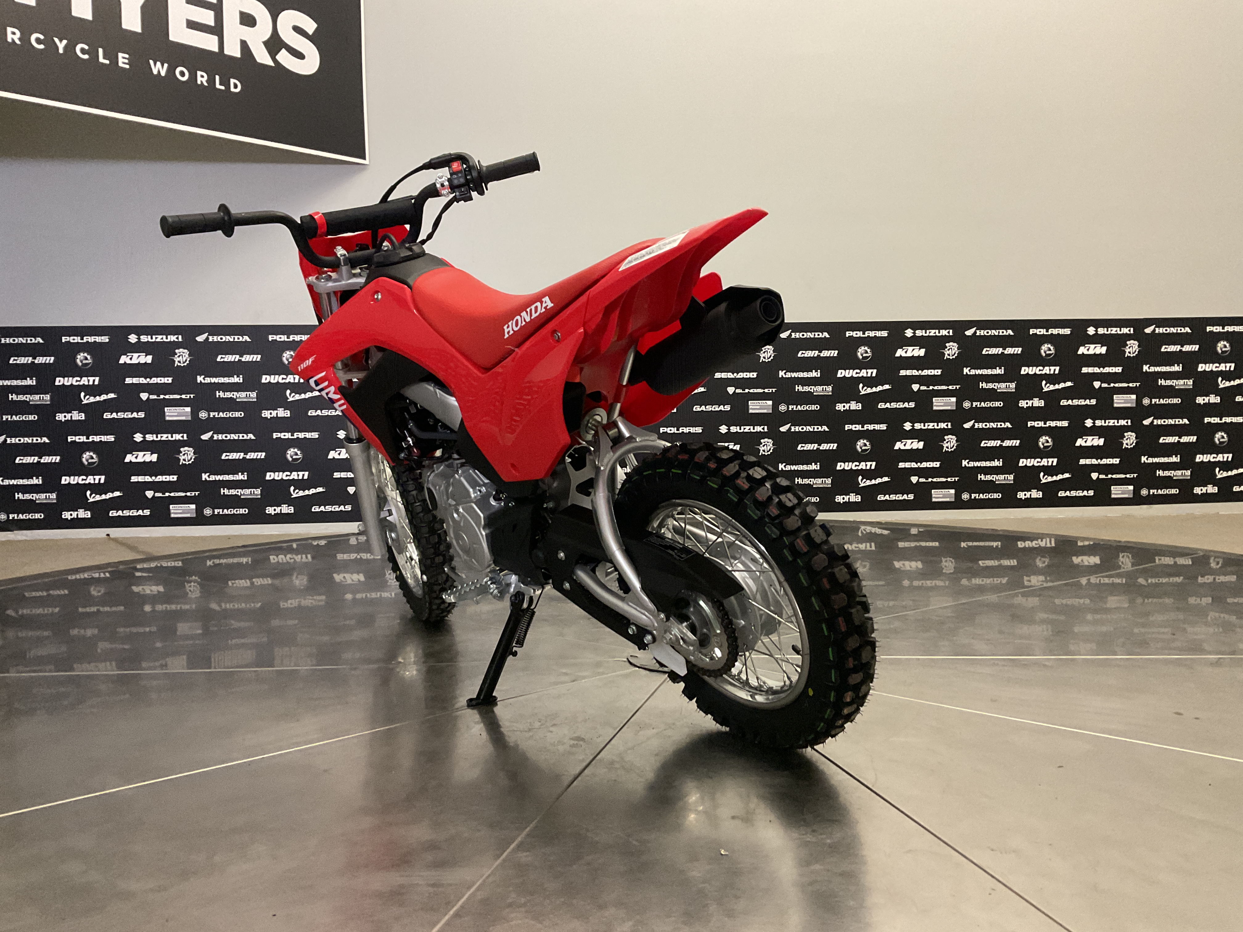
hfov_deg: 61.7
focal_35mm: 29
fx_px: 1041
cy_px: 466
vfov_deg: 48.2
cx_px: 622
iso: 250
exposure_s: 1/60
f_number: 1.8
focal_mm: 3
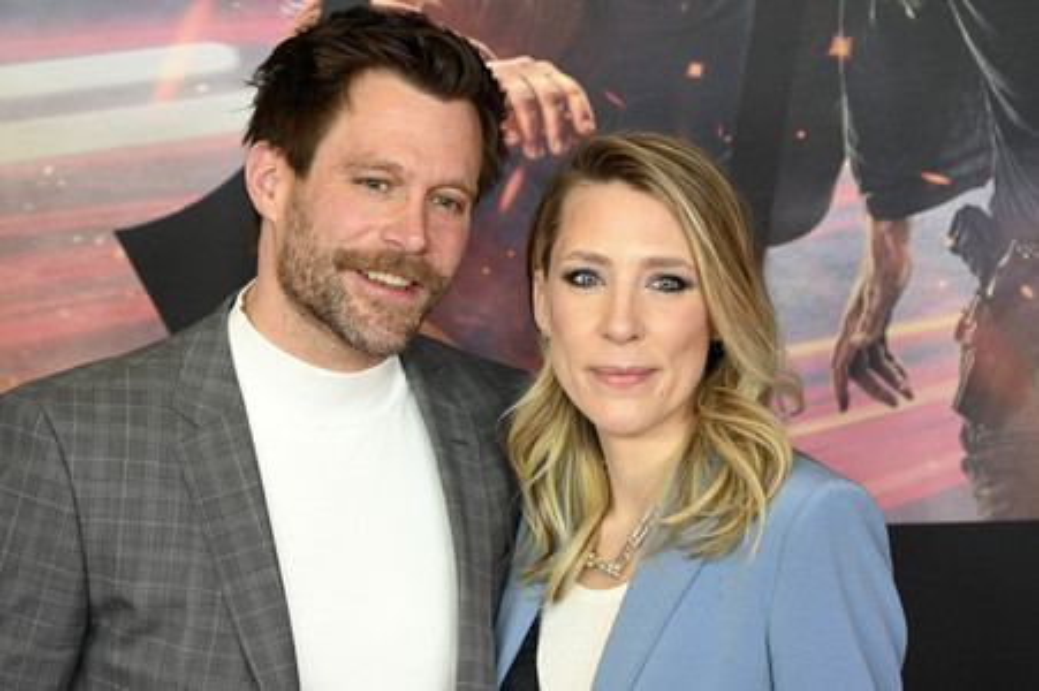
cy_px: 346
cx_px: 520
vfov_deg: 9.4
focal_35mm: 145
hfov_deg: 14.2
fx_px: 4182
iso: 1000
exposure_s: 1/160
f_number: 6.3
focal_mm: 145
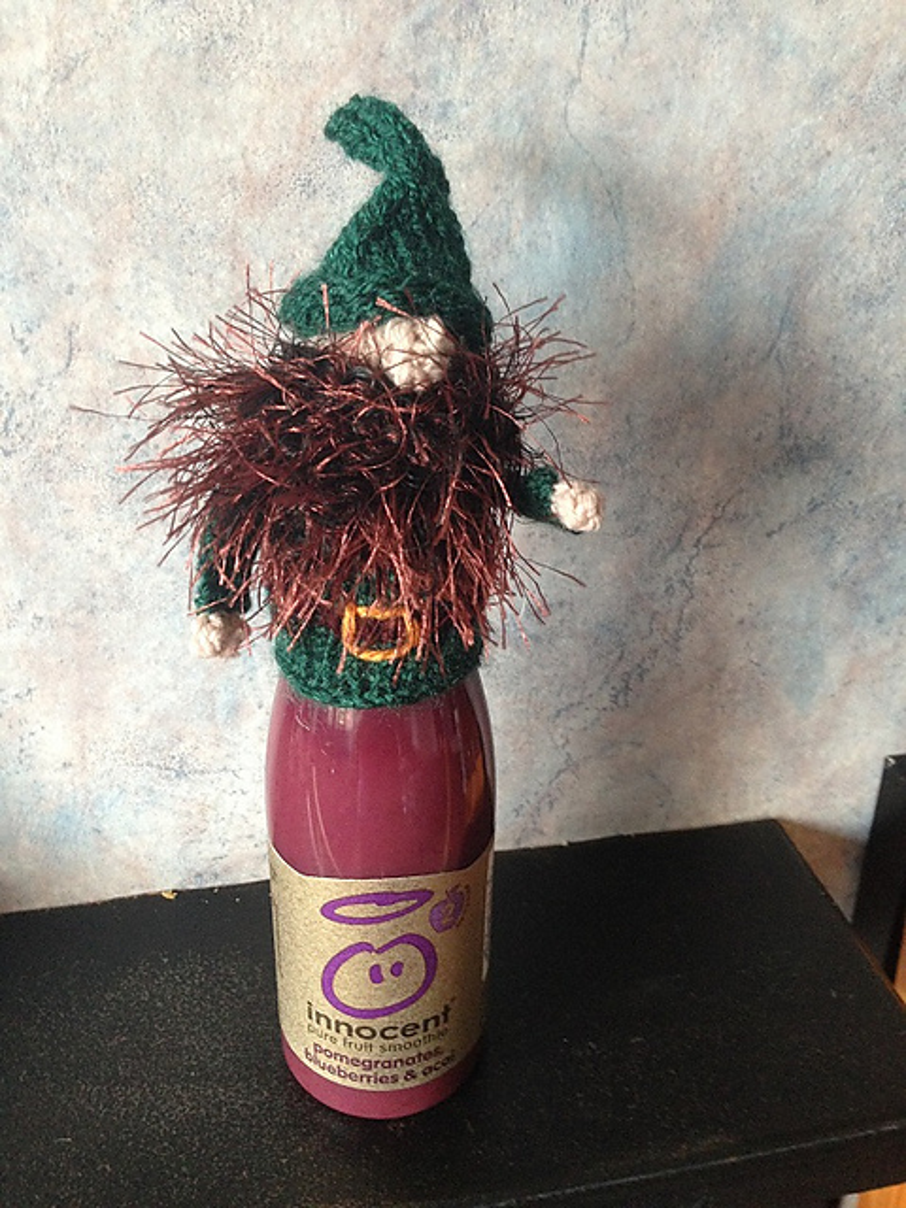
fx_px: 1152
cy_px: 604
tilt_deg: -31.8
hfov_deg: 42.9
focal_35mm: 33
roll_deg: -0.6
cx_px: 453
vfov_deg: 55.4
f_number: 2.4
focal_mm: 4.12
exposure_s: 1/20
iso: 200
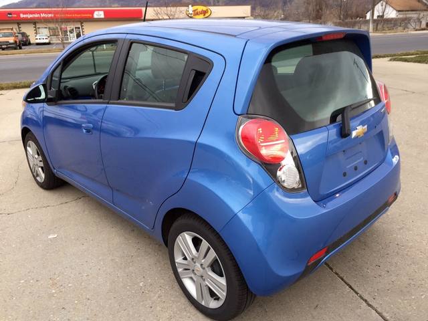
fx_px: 359
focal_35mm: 29
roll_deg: +0.3
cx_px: 214
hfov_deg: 61.7
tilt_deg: -19.5
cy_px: 160
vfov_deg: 48.2
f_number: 2.2
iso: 40
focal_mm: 4.15
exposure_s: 1/120
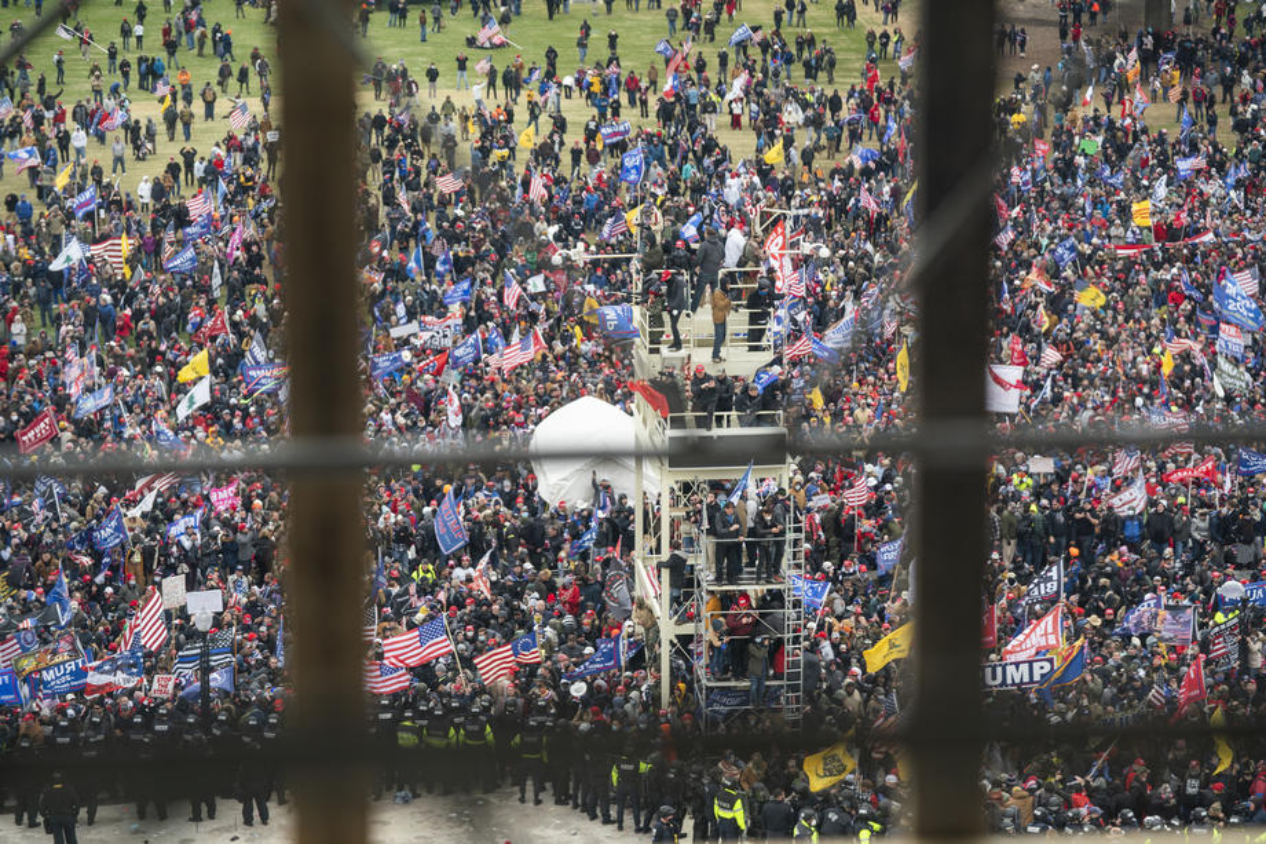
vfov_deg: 11.8
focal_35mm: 116
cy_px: 422
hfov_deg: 17.6
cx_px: 633
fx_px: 4078
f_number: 3.5
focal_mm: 116
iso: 320
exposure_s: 1/320
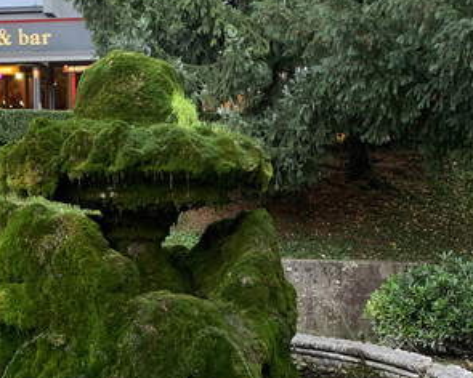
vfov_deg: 26.8
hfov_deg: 33.7
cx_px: 139
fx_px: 770
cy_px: 325
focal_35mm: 55
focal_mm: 4.25
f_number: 1.8
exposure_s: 1/60
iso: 160
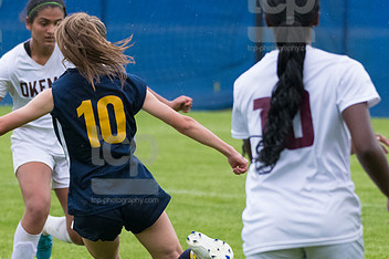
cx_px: 125
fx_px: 5873
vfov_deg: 2.5
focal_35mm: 544
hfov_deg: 3.8
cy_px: 165
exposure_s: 1/1600
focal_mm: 220
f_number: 5.6
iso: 2500
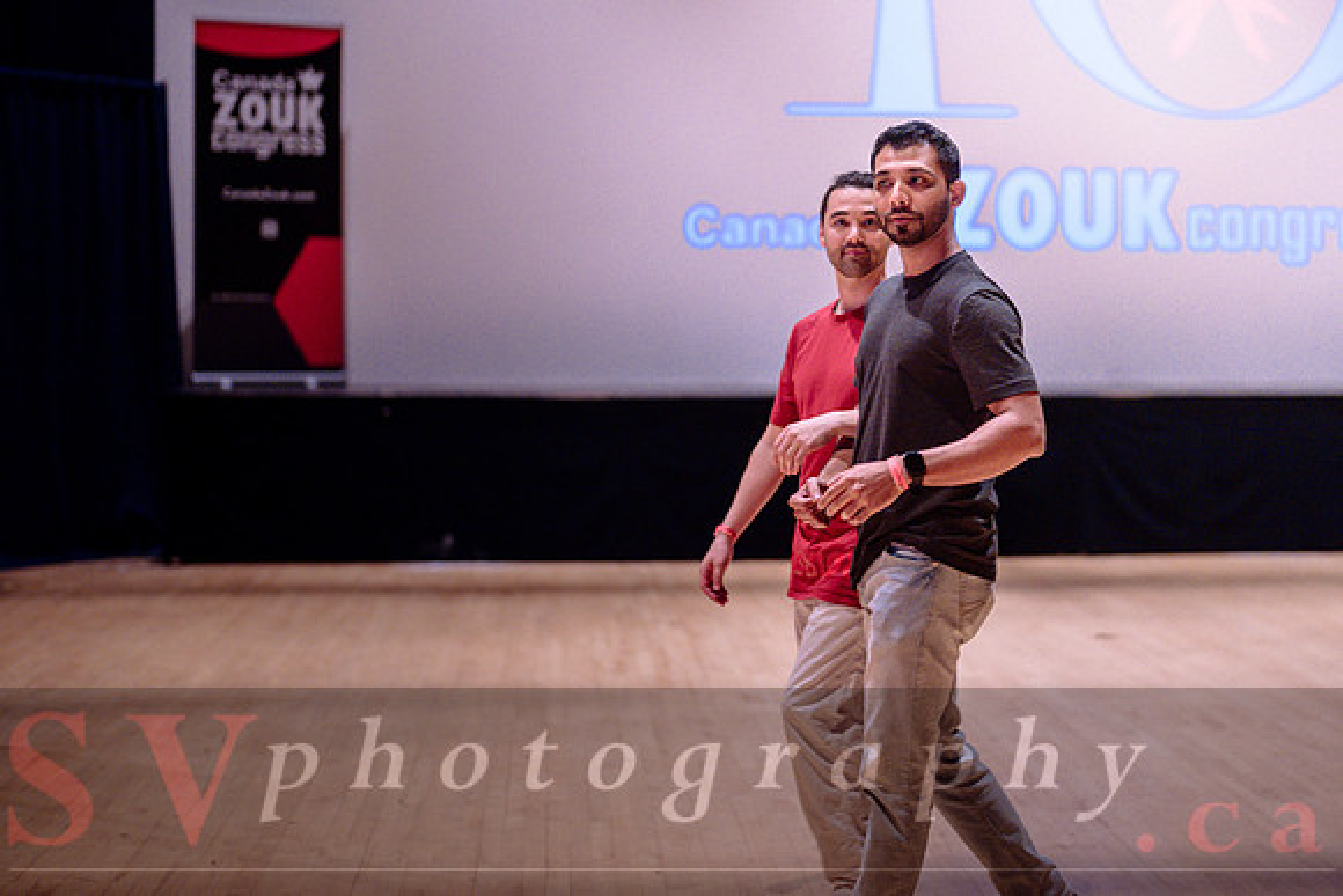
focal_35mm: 66
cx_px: 883
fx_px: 2471
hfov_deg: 30.2
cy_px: 307
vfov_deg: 20.5
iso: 1600
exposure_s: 1/250
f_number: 1.2
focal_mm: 50
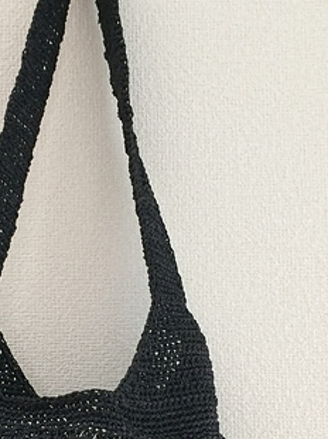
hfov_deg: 23.3
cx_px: 64
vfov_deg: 30.2
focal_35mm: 62
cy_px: 374
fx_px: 784
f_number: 2.2
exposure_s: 1/30
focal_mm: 4.12
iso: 50
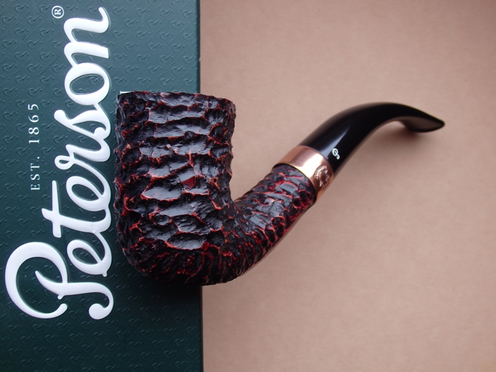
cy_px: 186
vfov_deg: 29.7
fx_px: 702
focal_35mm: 49
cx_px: 248
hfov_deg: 38.9
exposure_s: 1/8
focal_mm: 8.9
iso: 125
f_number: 4
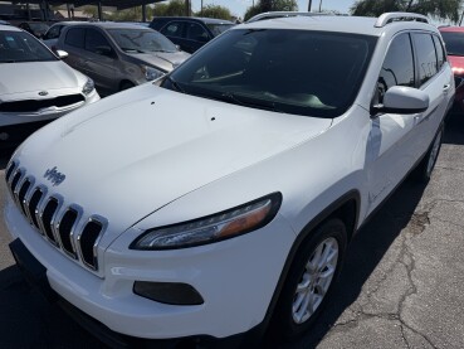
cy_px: 174
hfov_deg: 71.6
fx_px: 322
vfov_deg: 56.8
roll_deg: -2.9
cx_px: 232
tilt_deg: -23.5
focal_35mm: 24
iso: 80
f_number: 1.78
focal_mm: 6.76
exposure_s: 1/10309
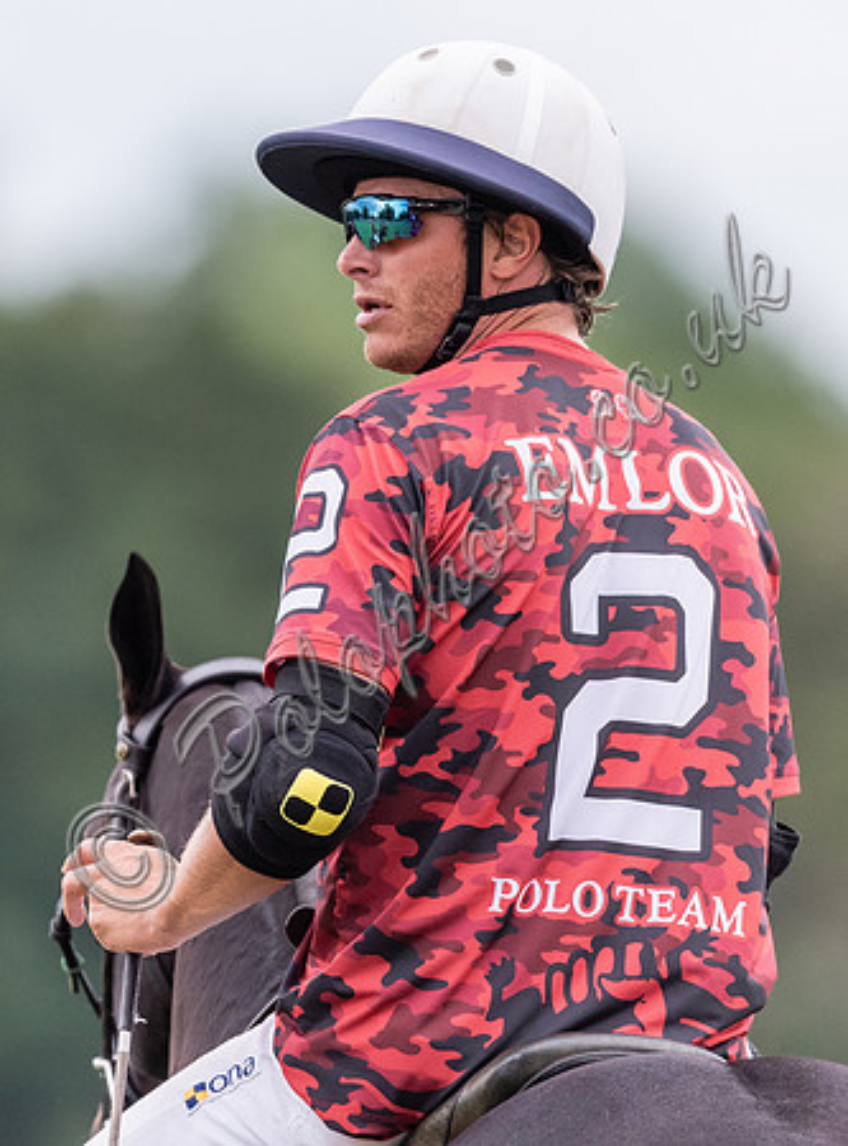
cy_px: 390
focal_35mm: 957
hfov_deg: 1.5
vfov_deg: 2.1
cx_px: 489
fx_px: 31513
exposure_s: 1/4000
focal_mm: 500
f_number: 4
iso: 800
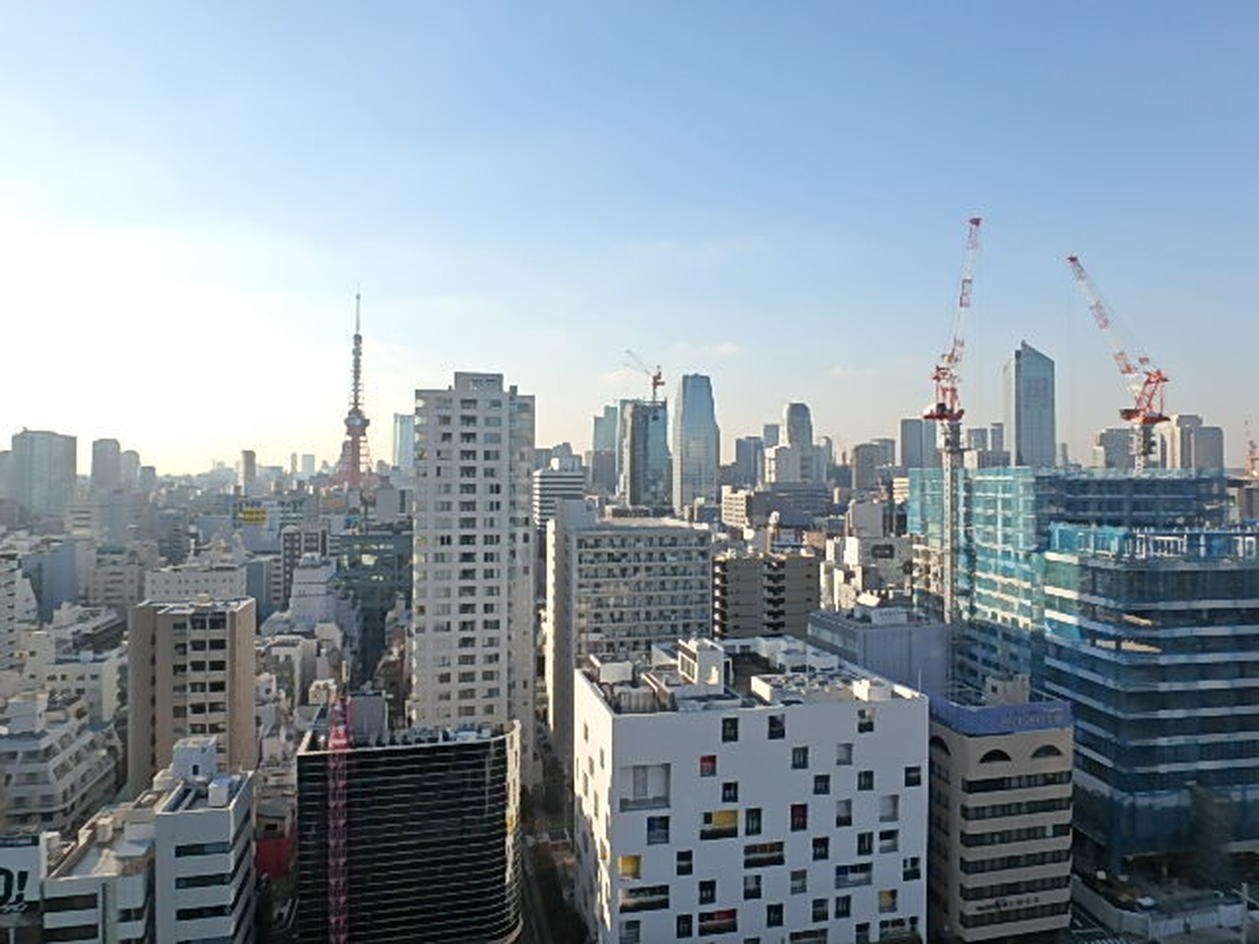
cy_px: 472
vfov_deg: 63.4
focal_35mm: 21
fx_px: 764
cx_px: 630
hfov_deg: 79.0
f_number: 3.5
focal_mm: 3.7
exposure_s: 1/800
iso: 125
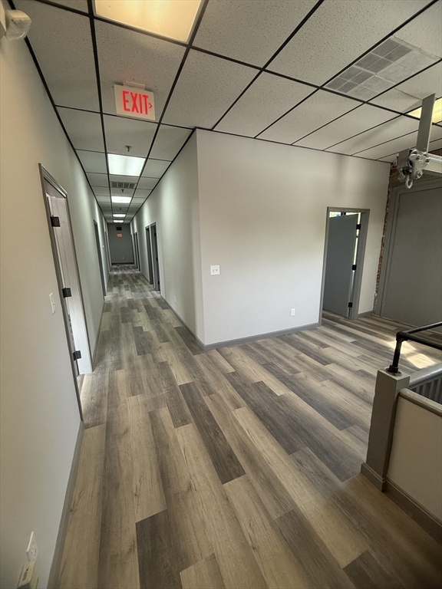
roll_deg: +0.3
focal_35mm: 14
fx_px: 238
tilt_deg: -12.1
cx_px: 221
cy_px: 294
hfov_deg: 85.7
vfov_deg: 102.1
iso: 200
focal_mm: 2.22
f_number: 2.2
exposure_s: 1/120
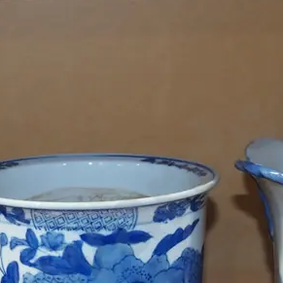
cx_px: 96
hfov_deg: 12.7
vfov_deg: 12.6
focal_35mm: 137
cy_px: 252
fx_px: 1267
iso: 1600
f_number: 5.6
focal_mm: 22
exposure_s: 1/60
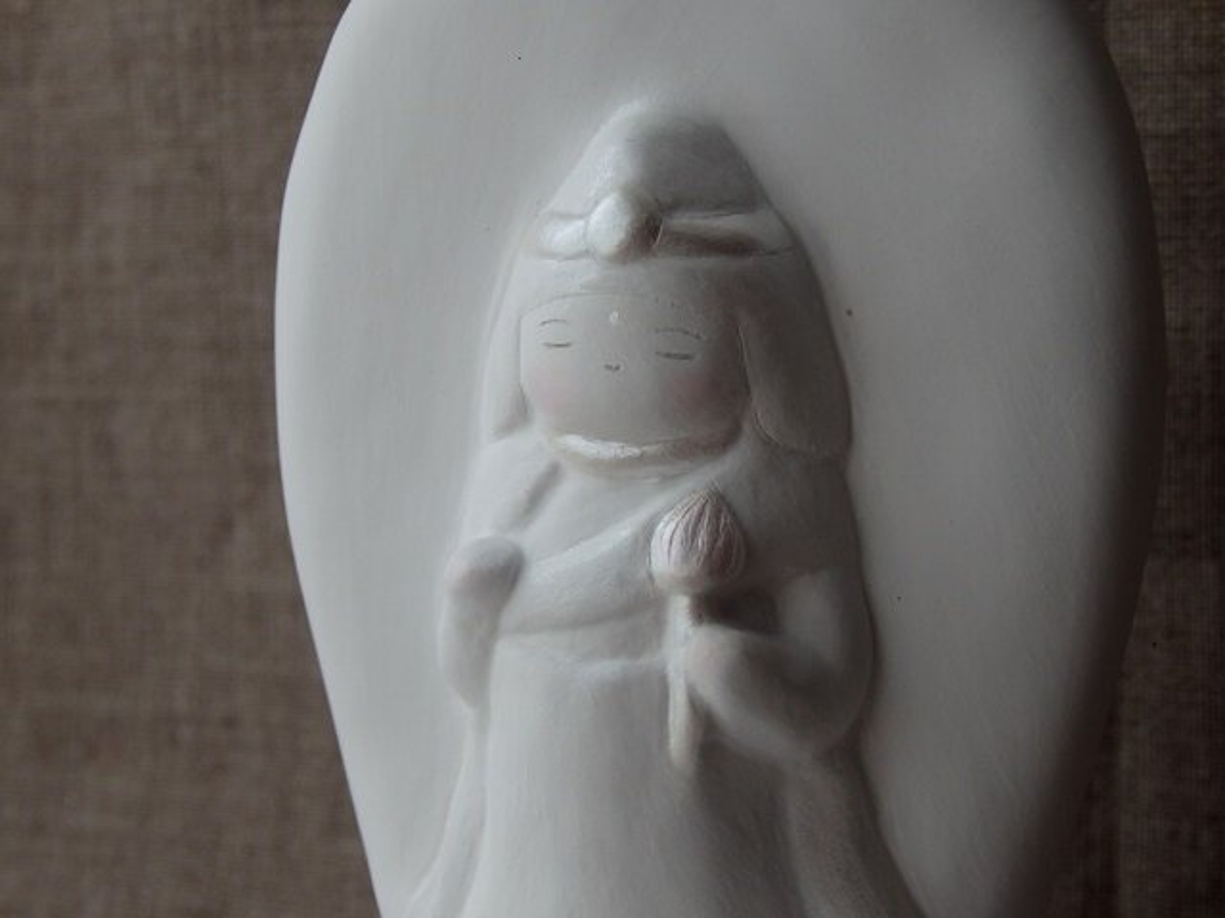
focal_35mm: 66
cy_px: 459
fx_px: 2336
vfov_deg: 22.3
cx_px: 612
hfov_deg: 29.4
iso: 160
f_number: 4.4
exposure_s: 1/60
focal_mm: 11.9
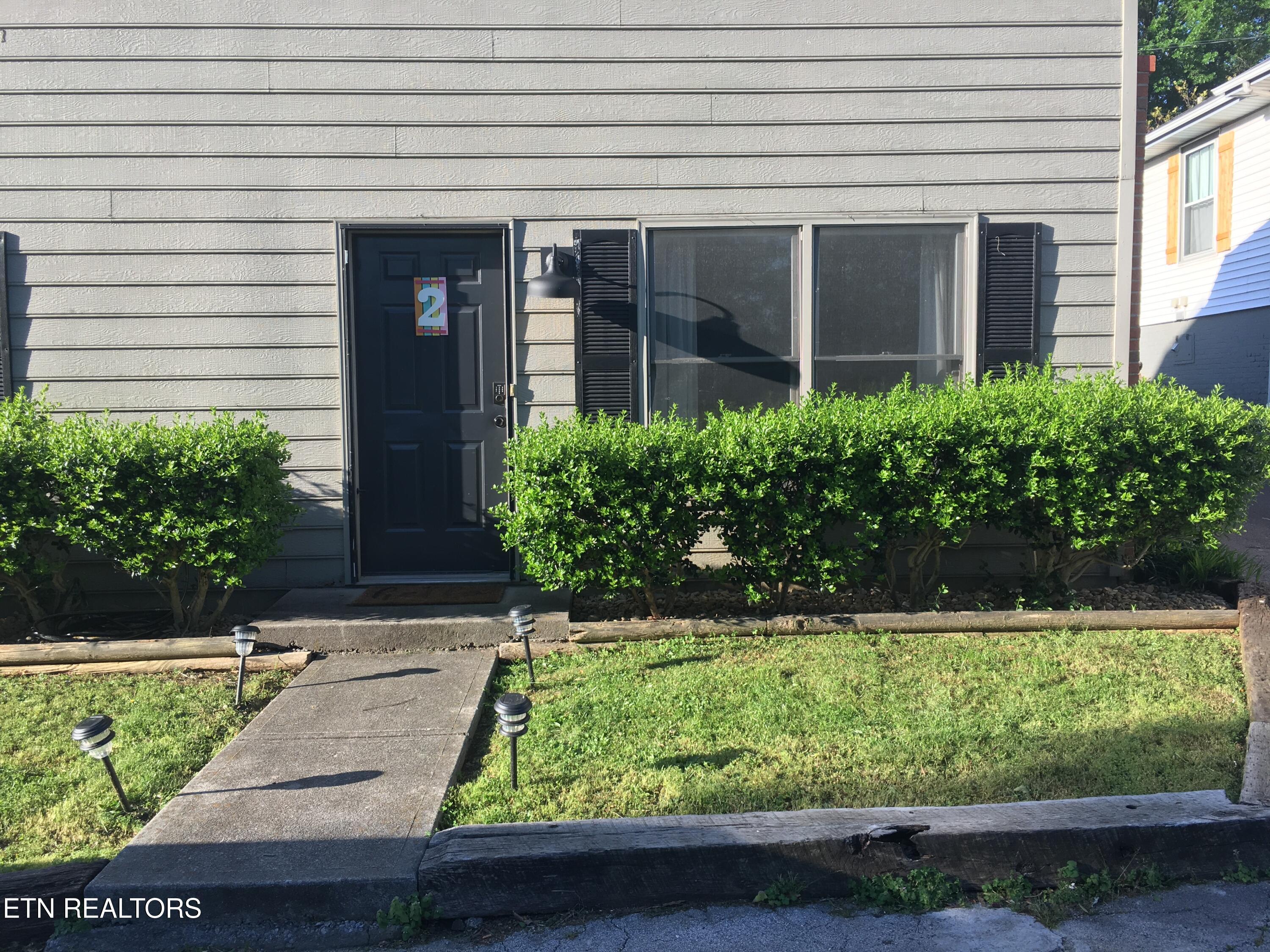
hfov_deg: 61.7
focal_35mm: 29
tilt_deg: -3.2
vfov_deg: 48.2
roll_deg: +0.2
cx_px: 635
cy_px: 476
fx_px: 1064
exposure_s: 1/394
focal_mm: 4.15
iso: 25
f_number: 2.2
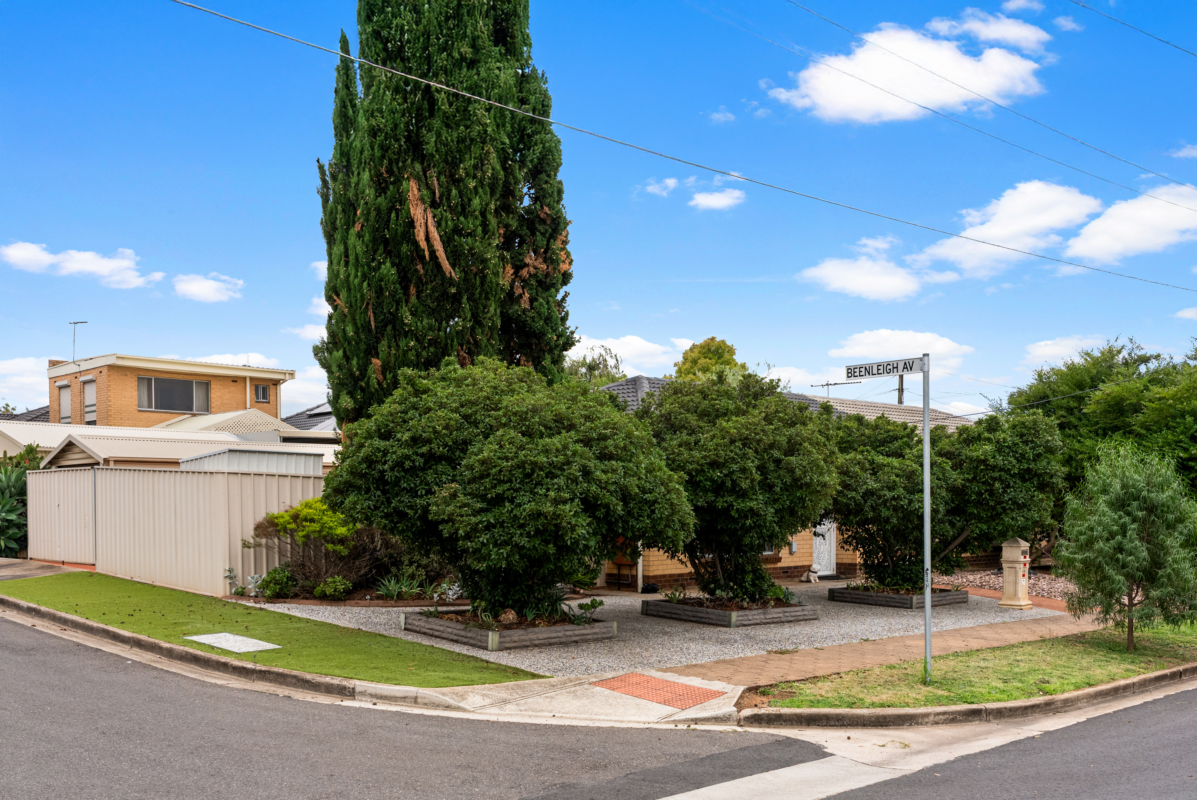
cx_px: 598
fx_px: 1131
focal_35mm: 34
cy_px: 400
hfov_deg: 55.8
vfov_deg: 38.9
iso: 500
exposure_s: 1/320
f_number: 8
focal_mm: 34
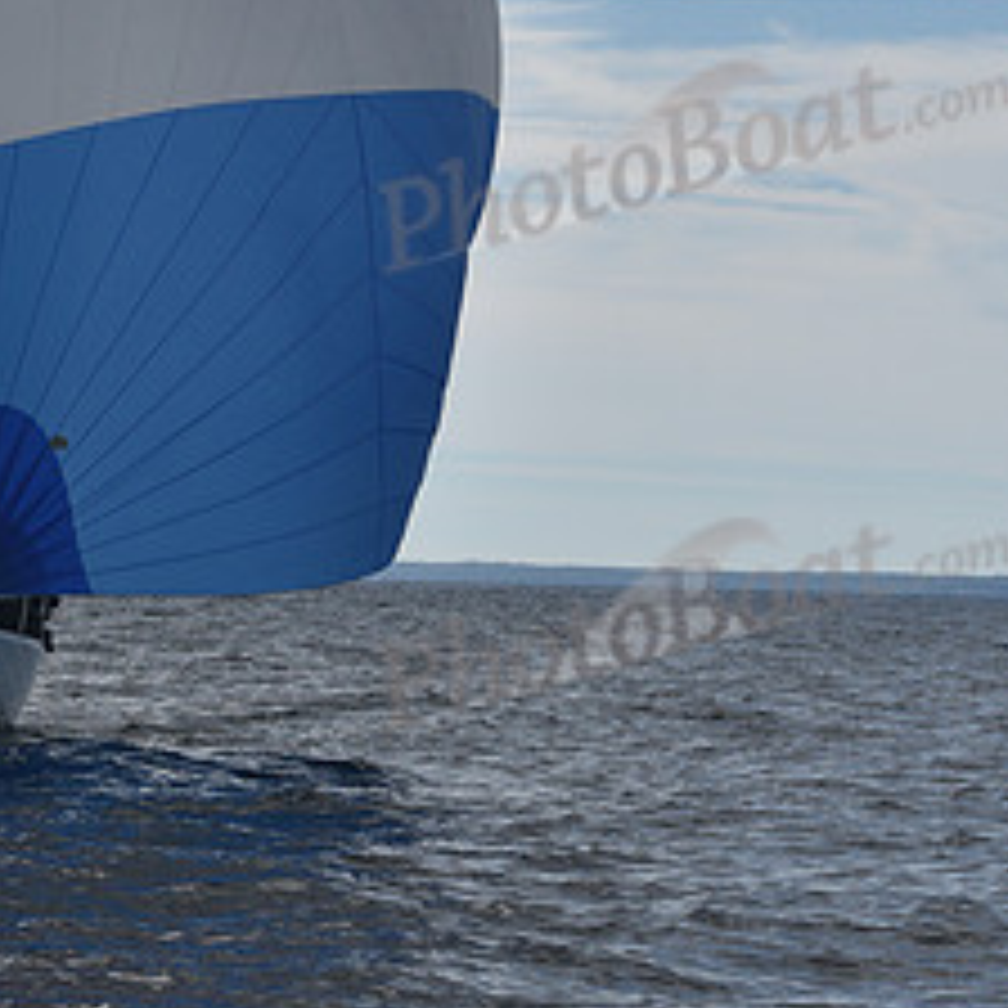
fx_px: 6161
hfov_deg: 9.3
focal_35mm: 187
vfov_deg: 9.3
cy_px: -14
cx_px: 146
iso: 200
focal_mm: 85
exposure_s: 1/500
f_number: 9
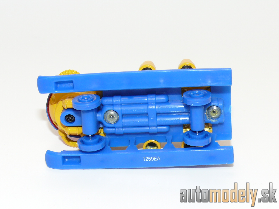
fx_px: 717
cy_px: 104
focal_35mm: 89
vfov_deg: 16.6
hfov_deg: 22.0
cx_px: 140
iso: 100
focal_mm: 12.6
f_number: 4
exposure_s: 1/30
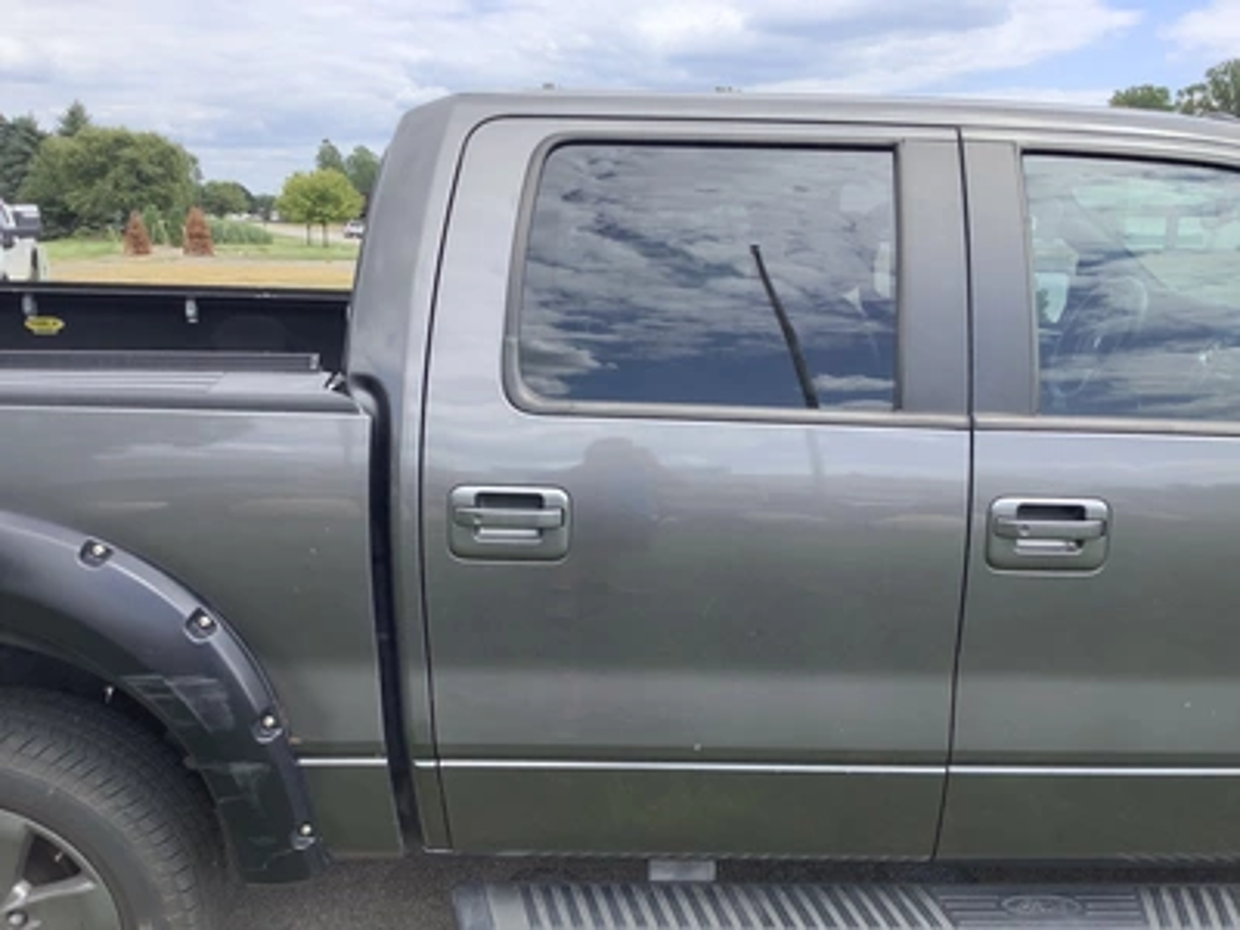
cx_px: 620
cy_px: 465
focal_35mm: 31
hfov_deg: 58.4
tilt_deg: -11.7
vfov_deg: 45.4
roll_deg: -1.0
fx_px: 1110
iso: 25
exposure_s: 1/409
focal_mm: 3.3
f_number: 2.4
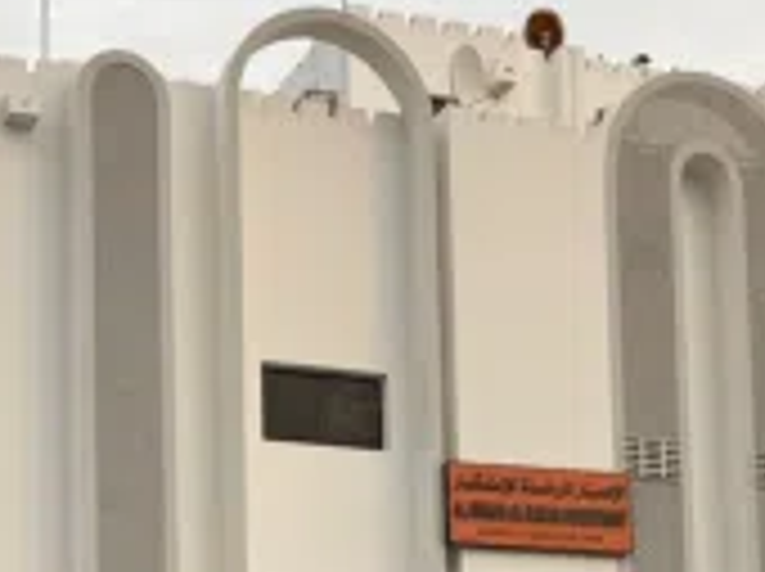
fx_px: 2163
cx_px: 423
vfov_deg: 14.6
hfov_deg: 20.1
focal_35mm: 98
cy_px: 685
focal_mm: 5.7
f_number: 1.5
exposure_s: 1/439
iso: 50
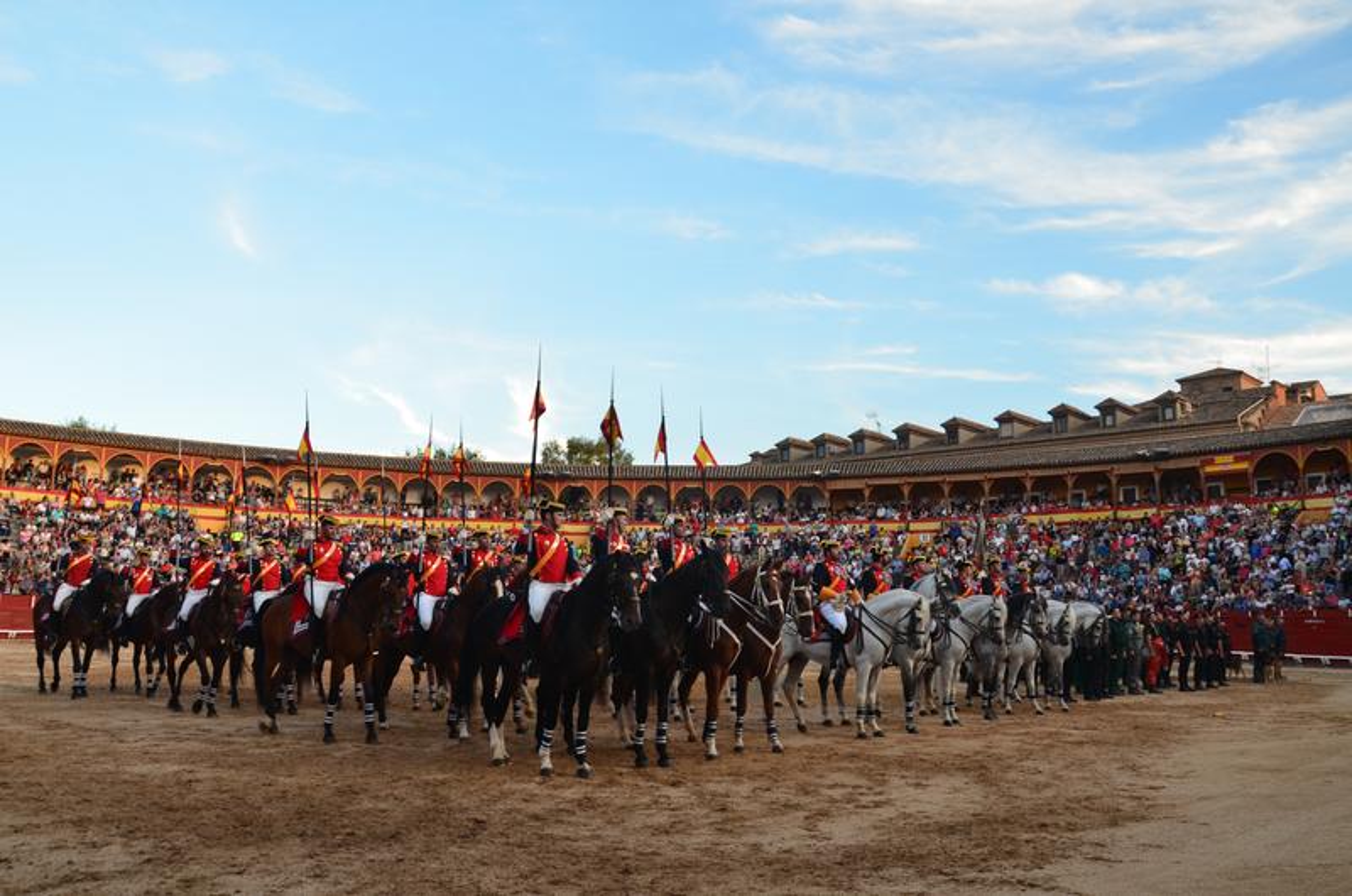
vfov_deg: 41.5
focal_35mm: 32
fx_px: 1181
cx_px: 676
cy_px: 448
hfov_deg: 59.6
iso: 250
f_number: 7.1
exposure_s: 1/30
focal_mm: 21
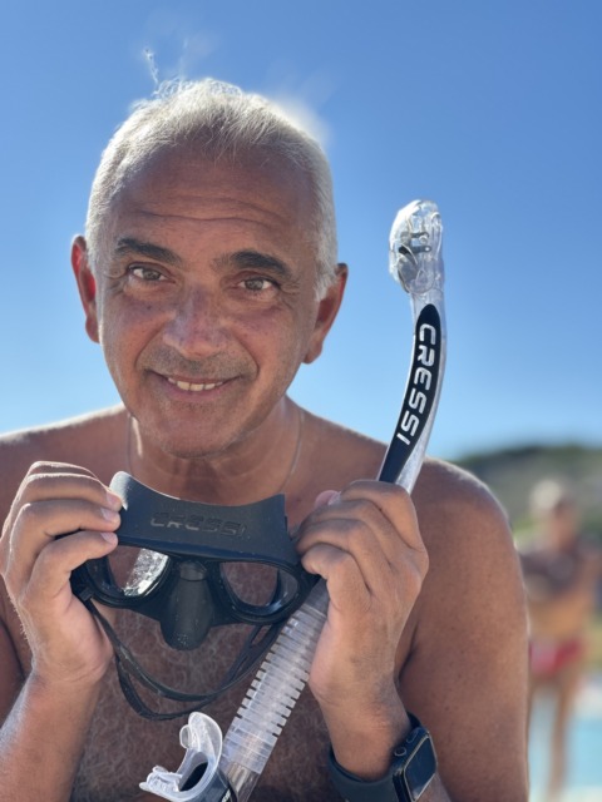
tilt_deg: +9.3
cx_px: 301
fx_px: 1785
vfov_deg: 25.3
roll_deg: -4.2
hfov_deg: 19.1
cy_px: 401
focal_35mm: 77
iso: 32
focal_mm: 9
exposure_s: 1/291
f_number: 2.8
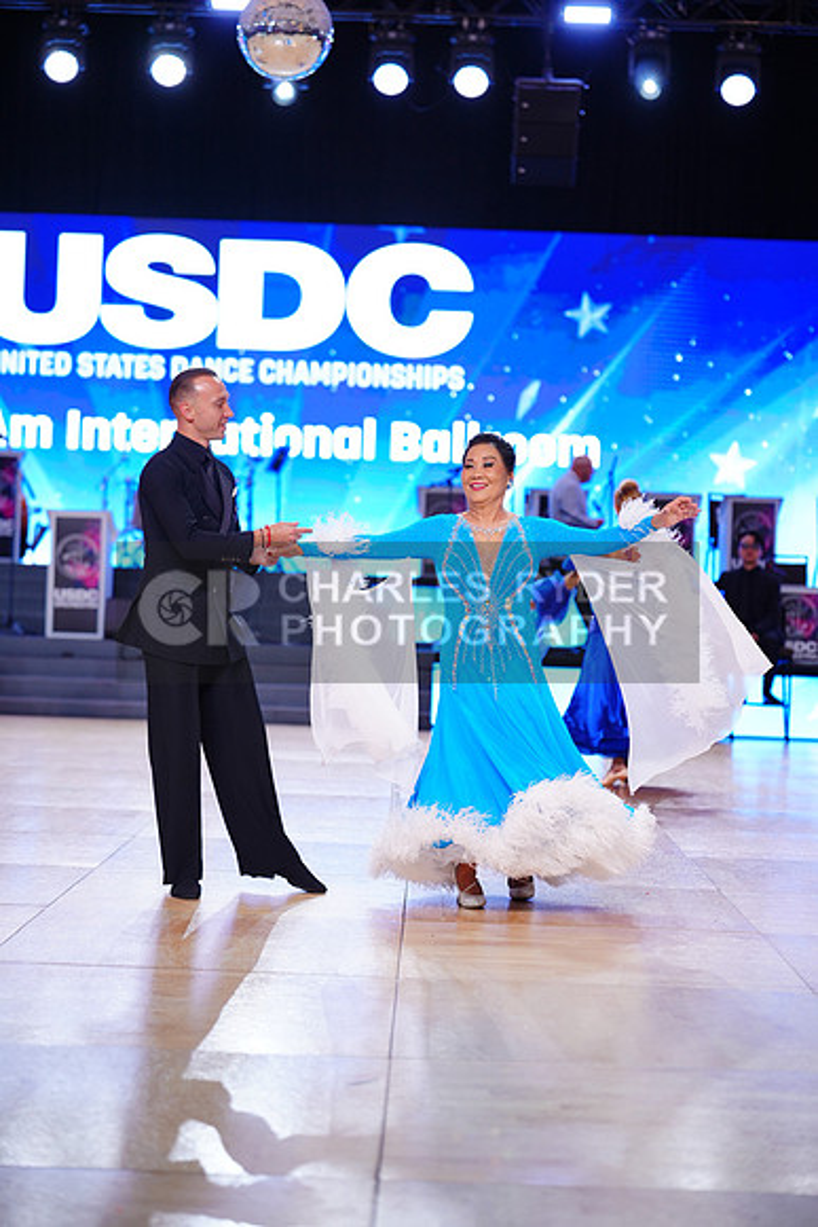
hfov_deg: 19.5
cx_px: 409
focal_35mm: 70
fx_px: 2384
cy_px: 614
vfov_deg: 28.8
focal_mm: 70
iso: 320
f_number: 2
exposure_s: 1/500
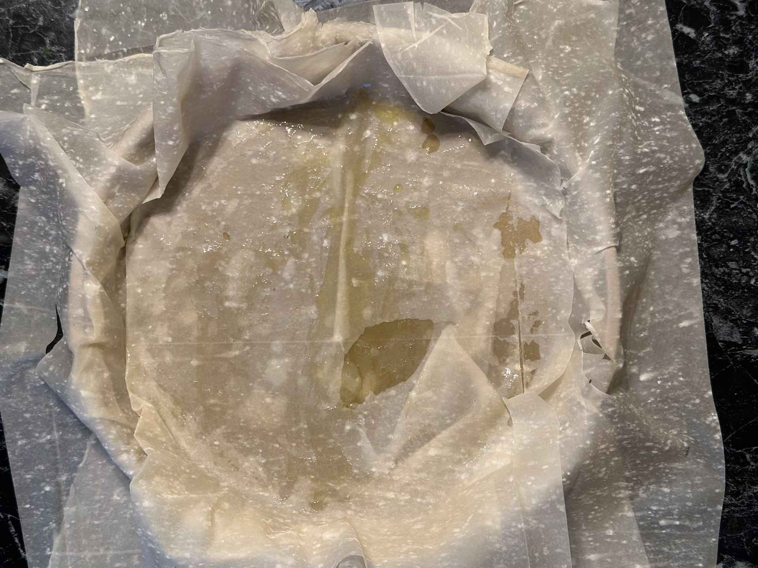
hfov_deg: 39.7
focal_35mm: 48
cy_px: 284
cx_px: 379
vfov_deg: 30.3
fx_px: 1051
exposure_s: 1/50
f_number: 1.78
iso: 125
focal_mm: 6.86
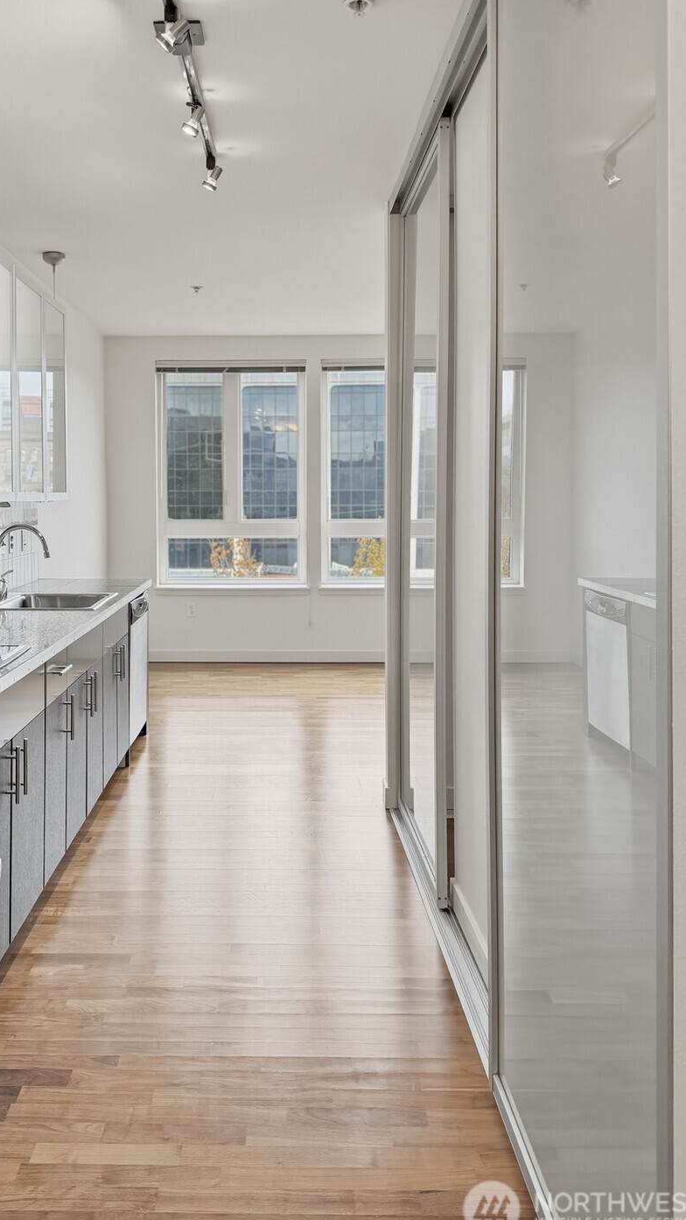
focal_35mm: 27
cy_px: 620
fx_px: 874
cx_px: 258
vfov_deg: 69.9
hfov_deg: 42.6
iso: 200
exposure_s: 1/120
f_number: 1.8
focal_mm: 6.8
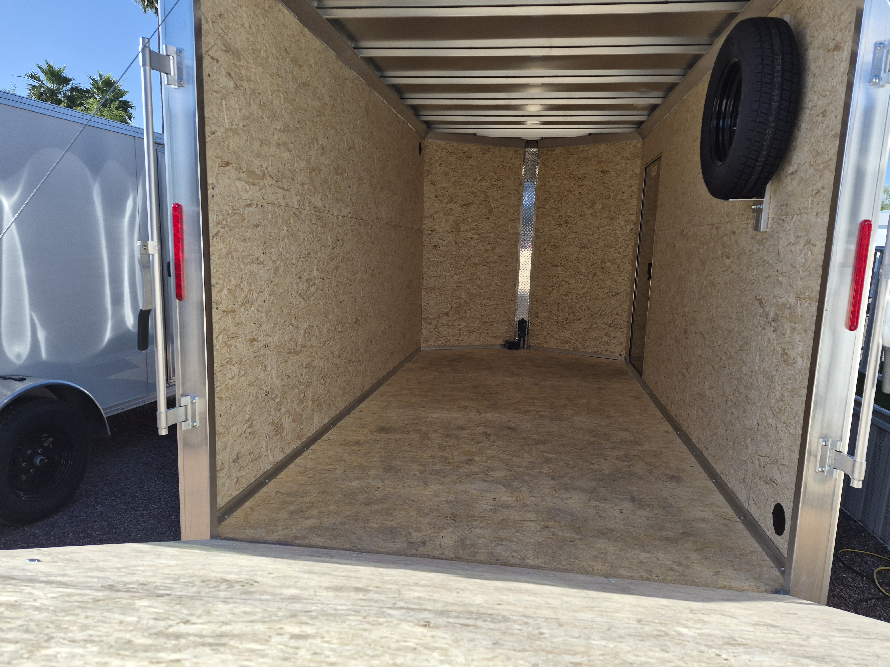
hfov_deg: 73.9
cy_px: 334
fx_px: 591
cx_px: 445
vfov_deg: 58.9
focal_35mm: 23
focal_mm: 5.4
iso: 80
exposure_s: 1/3544
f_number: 1.8
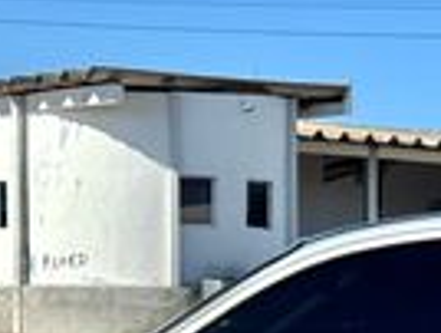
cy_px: 475
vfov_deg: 8.7
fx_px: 2144
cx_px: 431
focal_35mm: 168
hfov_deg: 11.6
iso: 64
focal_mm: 6.76
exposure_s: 1/5376
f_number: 1.78
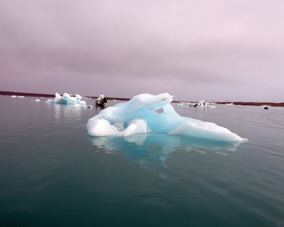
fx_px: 219
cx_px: 139
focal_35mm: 26
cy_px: 118
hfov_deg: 66.0
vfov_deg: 54.9
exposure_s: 1/1600
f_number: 3.2
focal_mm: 4.3
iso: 100
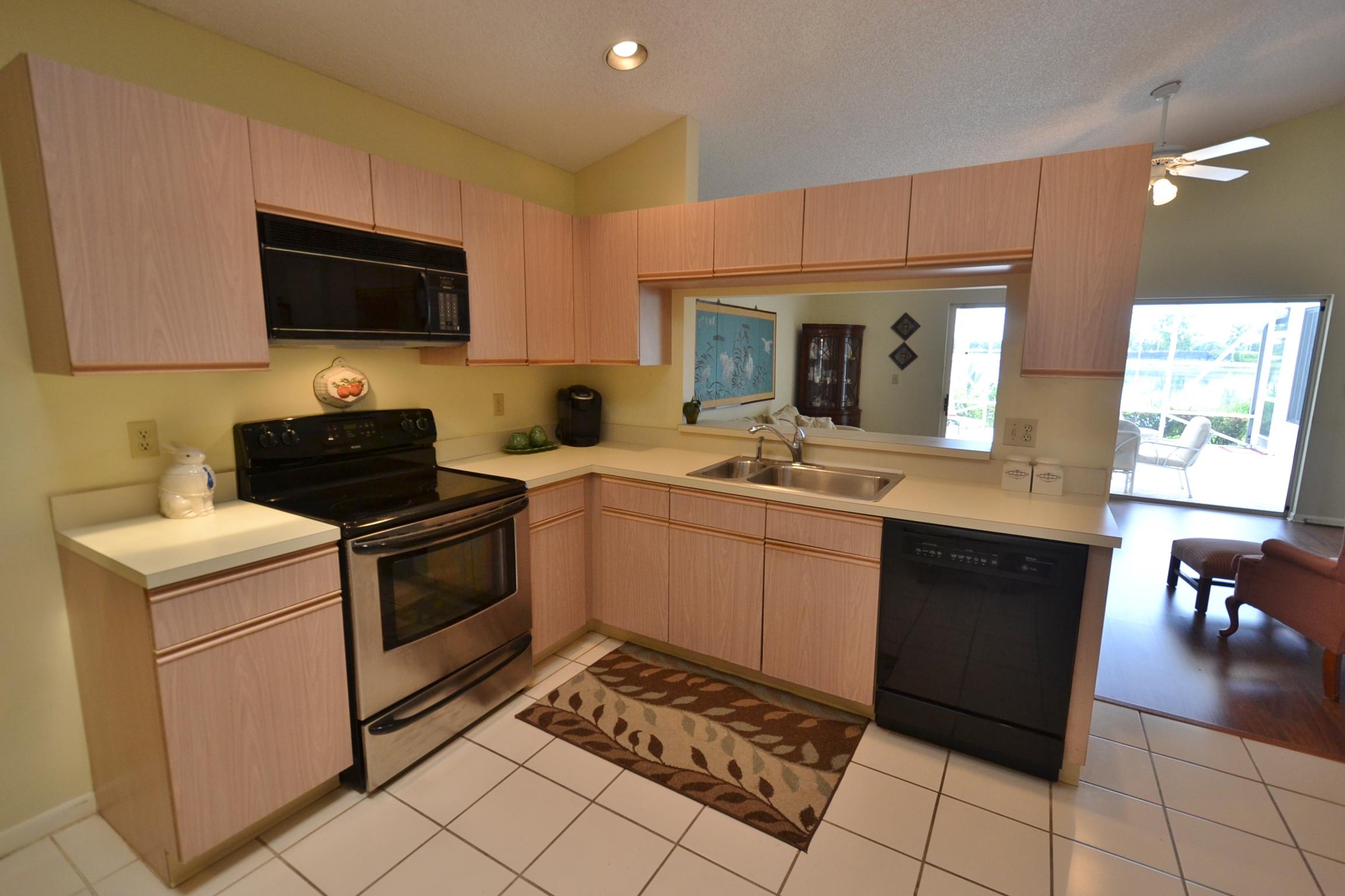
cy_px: 448
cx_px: 672
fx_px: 560
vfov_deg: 77.3
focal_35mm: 15
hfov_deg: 100.4
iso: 400
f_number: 4
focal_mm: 10
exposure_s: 1/60
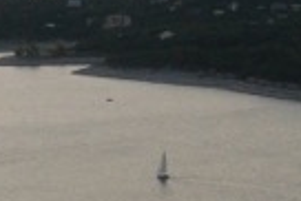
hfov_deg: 9.4
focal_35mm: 214
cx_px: 429
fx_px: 1791
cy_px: 66
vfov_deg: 6.4
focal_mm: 7.4
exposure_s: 1/250
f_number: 5
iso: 100
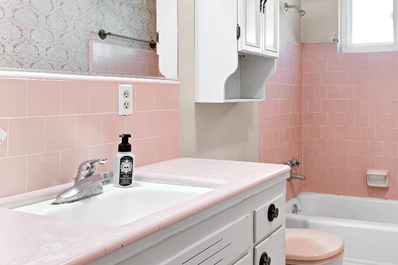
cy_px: 99
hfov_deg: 51.3
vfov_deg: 36.7
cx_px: 293
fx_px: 397
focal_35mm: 36
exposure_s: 1/6
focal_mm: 13
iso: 320
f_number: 8
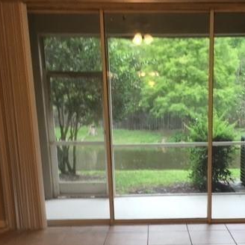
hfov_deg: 33.6
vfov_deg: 32.9
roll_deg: -0.5
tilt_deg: -10.6
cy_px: 202
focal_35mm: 50
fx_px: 400
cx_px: 170
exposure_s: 1/30
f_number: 2.2
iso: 64
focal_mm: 4.15
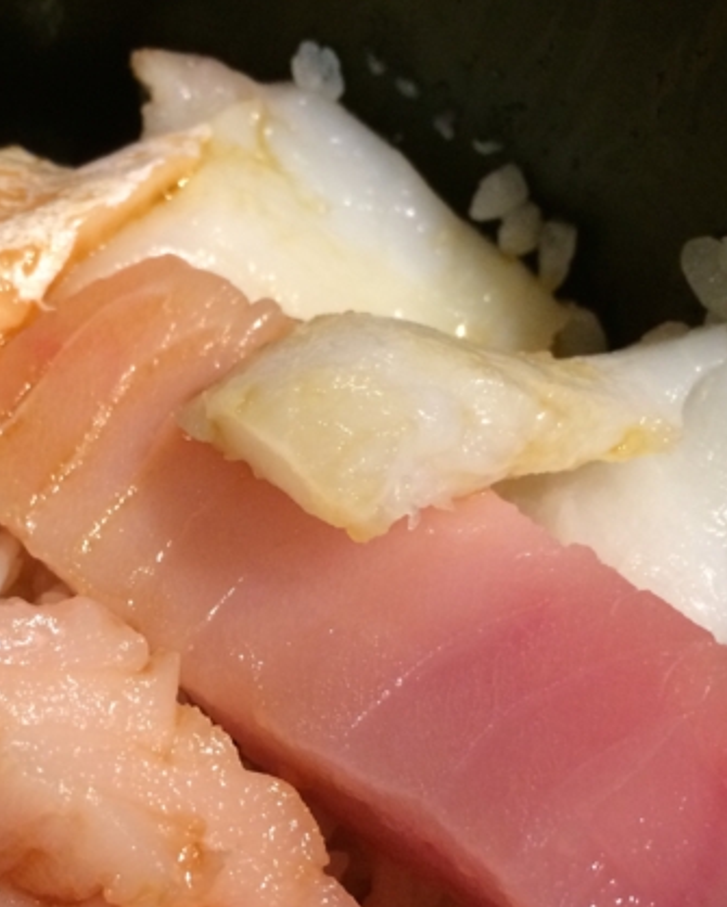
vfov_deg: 32.7
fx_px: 1505
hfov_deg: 26.6
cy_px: 714
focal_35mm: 56
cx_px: 143
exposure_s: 1/30
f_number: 2.2
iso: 200
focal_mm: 4.12
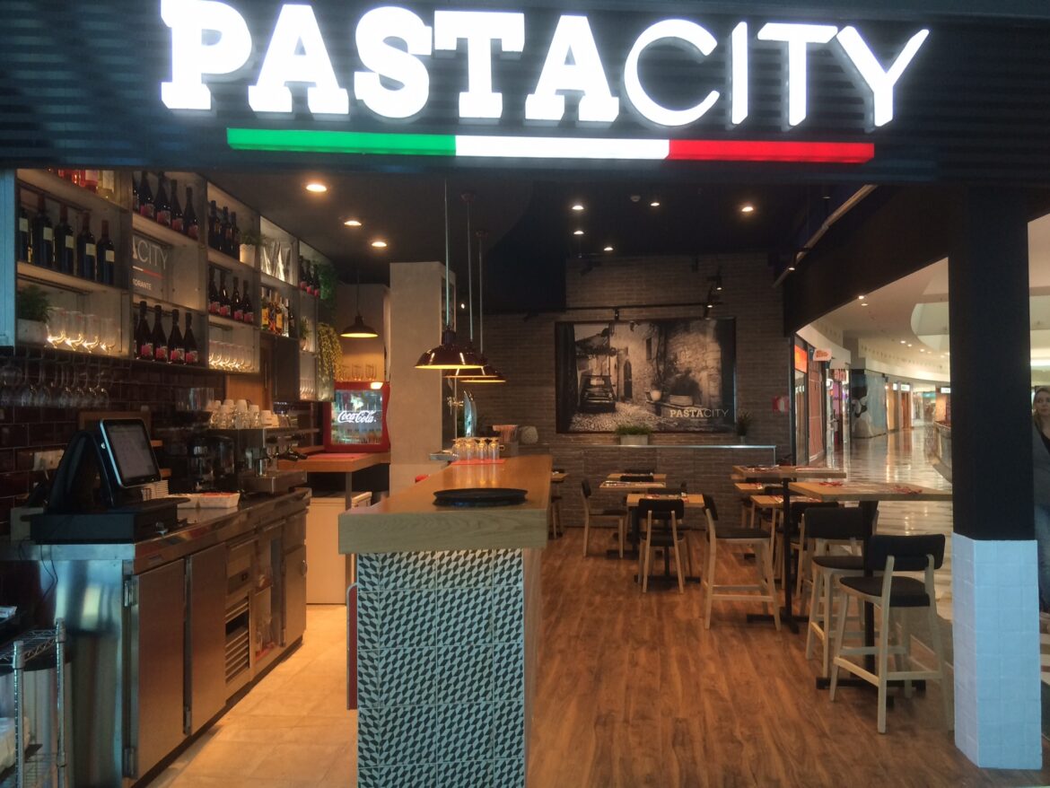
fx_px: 880
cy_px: 394
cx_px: 525
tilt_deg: -0.5
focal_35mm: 29
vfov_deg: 48.2
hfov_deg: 61.6
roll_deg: +2.3
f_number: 2.2
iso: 64
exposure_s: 1/33
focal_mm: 4.15
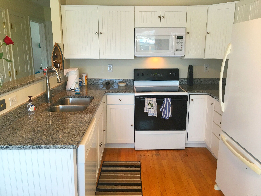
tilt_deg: -11.9
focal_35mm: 29
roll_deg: +0.7
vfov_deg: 48.2
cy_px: 98
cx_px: 130
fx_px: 219
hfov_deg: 61.7
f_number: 2.2
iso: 32
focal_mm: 4.15
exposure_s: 1/30
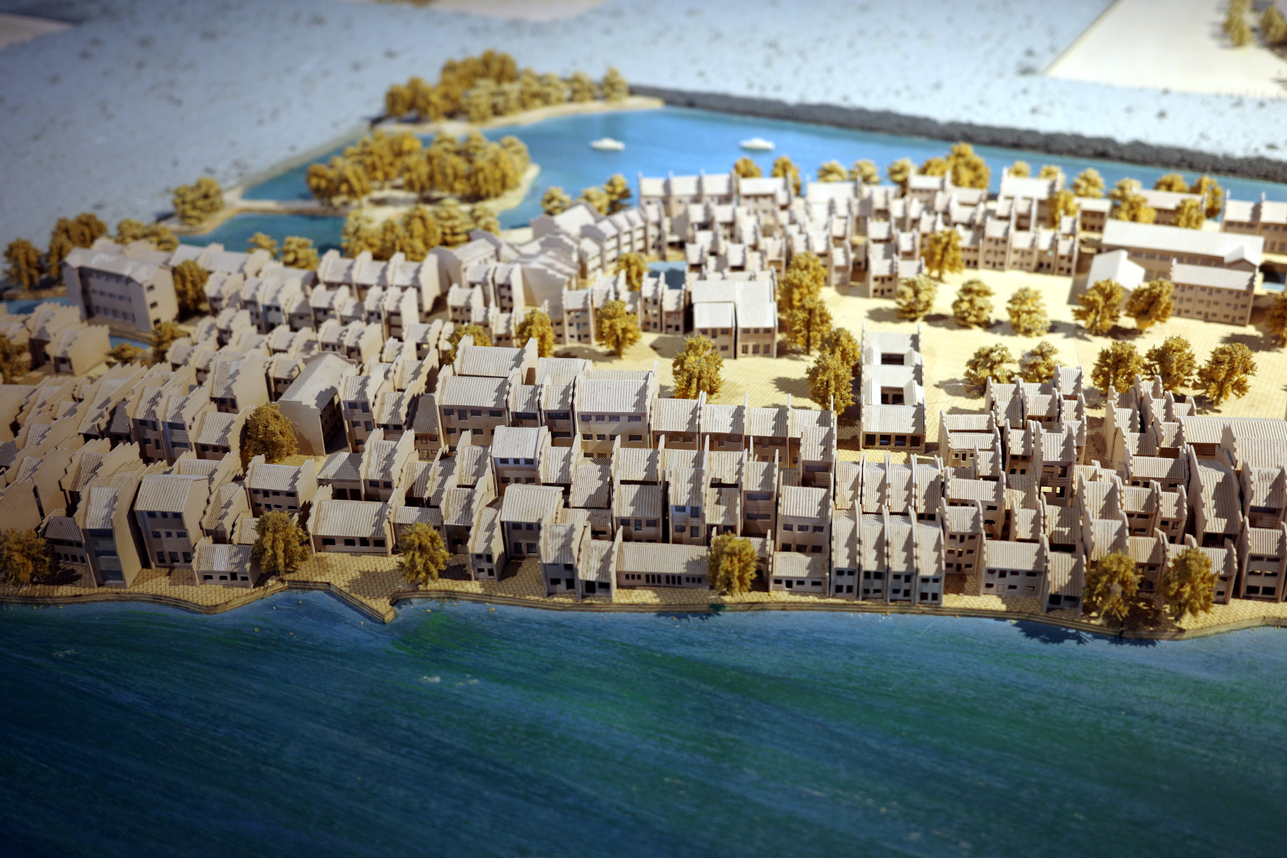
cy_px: 429
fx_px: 1430
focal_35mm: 40
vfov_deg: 33.4
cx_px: 644
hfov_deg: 48.5
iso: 200
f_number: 2.8
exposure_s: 1/60
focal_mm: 26
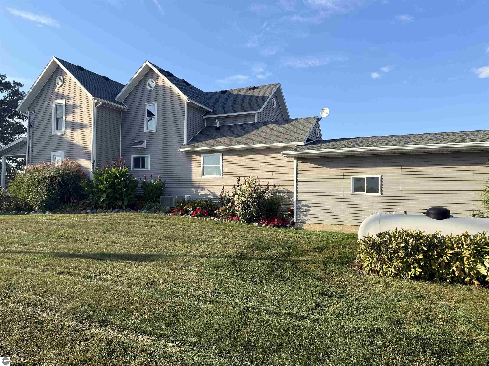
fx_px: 339
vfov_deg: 56.8
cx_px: 244
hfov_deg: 71.6
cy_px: 183
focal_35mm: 24
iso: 80
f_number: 1.78
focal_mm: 6.76
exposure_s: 1/2445
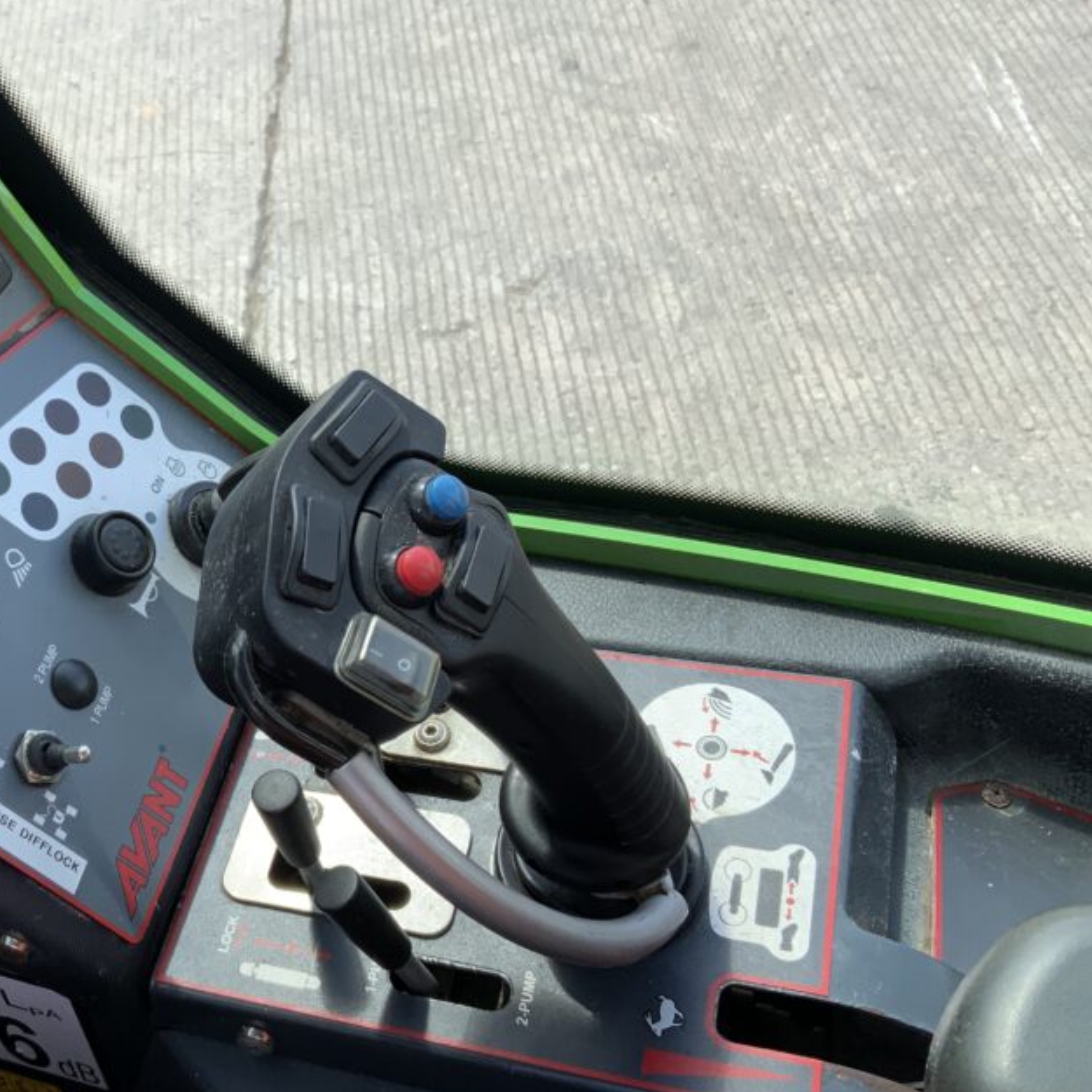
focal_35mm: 42
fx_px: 1499
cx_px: 255
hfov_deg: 38.8
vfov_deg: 40.0
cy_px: 491
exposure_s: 1/367
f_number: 1.8
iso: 16
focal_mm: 3
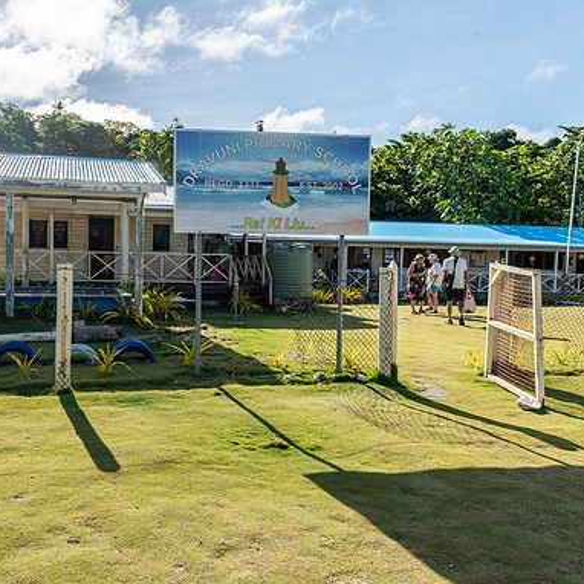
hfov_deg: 51.5
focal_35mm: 31
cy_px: 294
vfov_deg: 52.5
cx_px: 193
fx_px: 592
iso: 220
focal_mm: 24
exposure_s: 1/400
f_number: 8
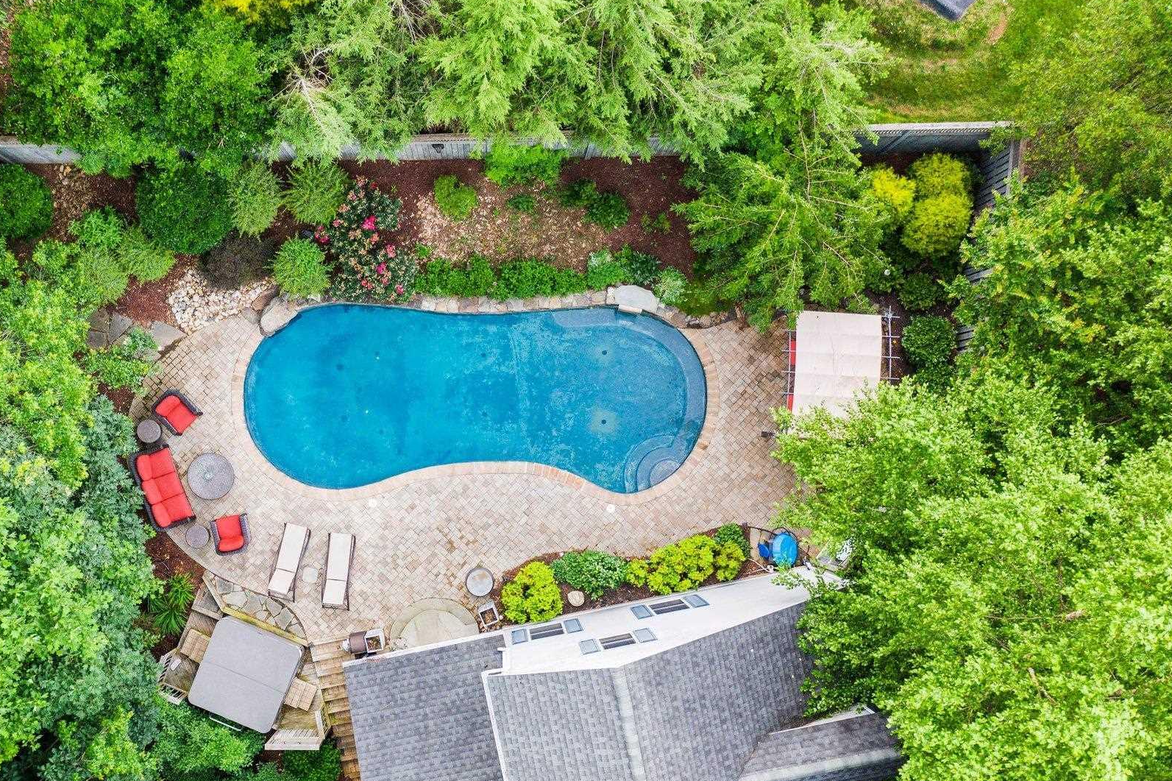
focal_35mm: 36
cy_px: 470
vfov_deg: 36.7
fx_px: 1172
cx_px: 450
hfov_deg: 52.7
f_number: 2.8
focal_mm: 10.26
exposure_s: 1/15
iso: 200
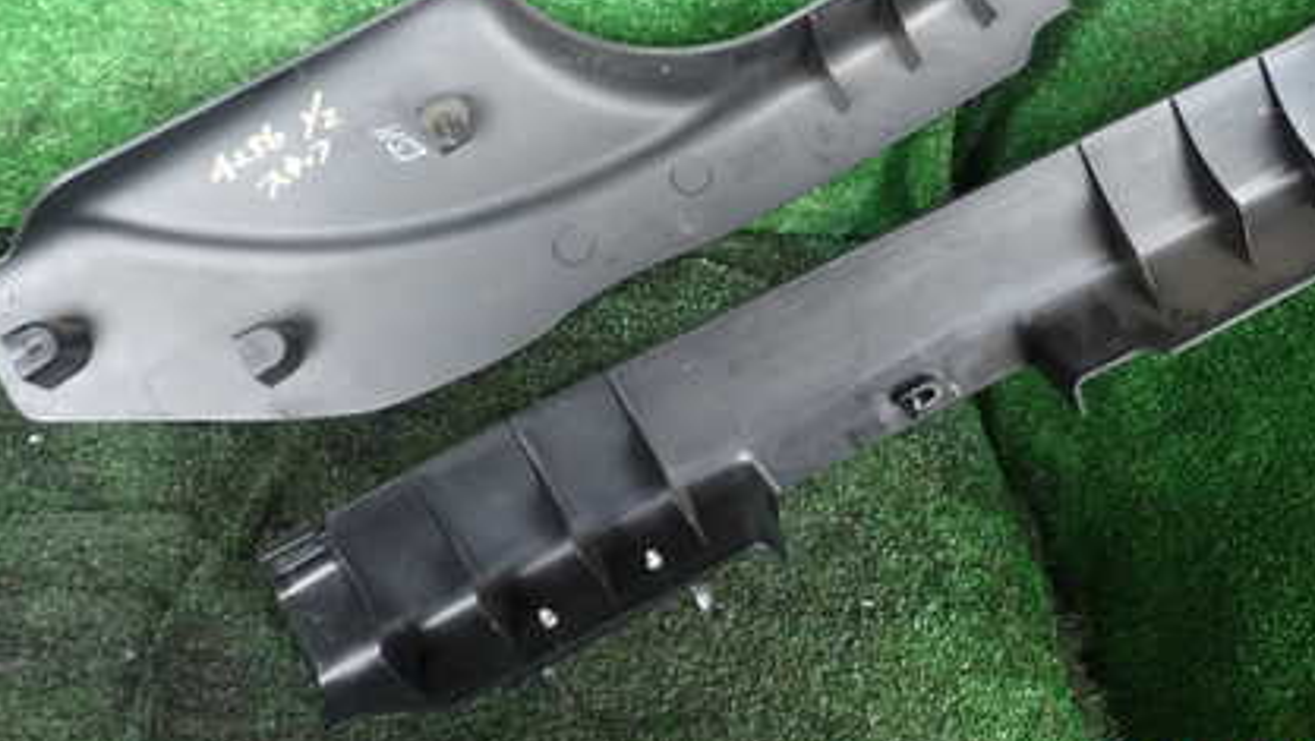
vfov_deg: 24.9
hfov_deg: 43.2
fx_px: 1640
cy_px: 110
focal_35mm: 47
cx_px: 867
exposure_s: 1/40
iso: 200
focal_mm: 5.4
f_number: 2.3
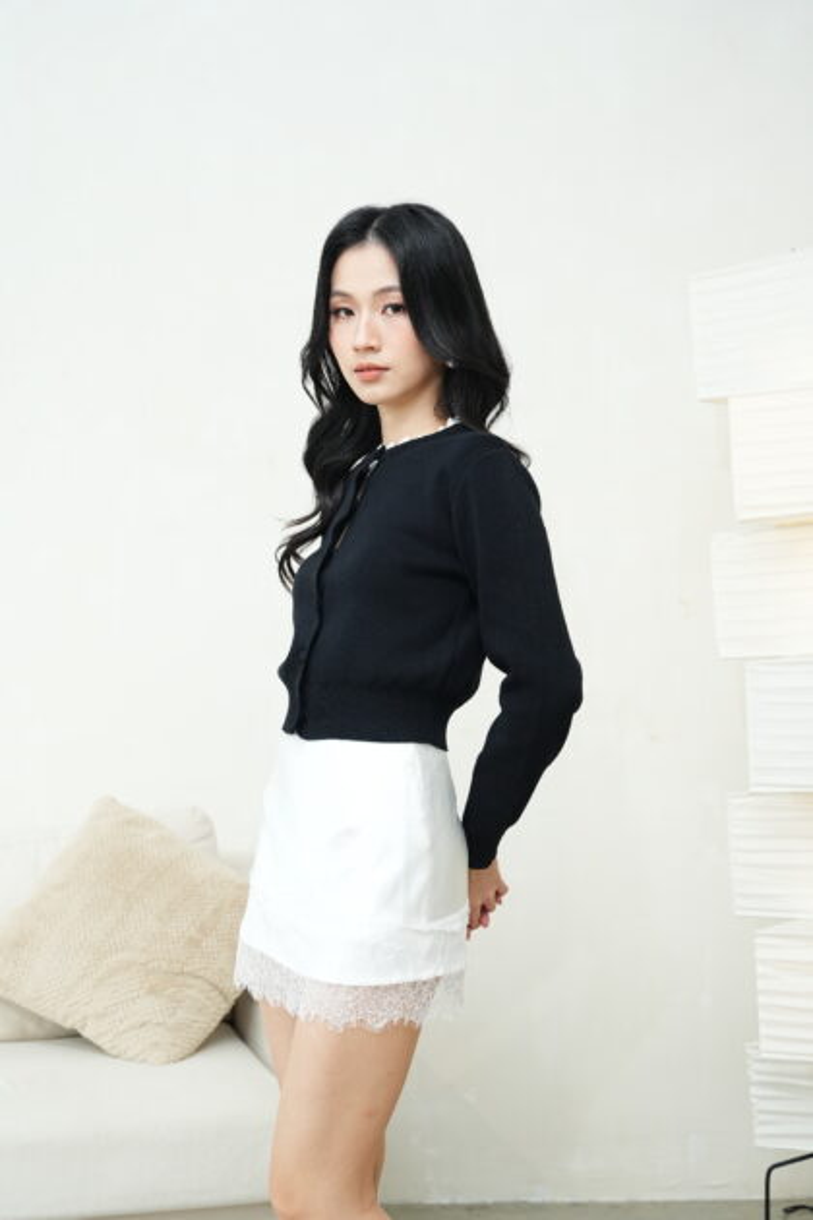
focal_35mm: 68
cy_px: 610
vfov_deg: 29.7
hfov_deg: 20.0
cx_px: 406
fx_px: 2303
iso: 1250
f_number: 5
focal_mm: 68
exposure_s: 1/160
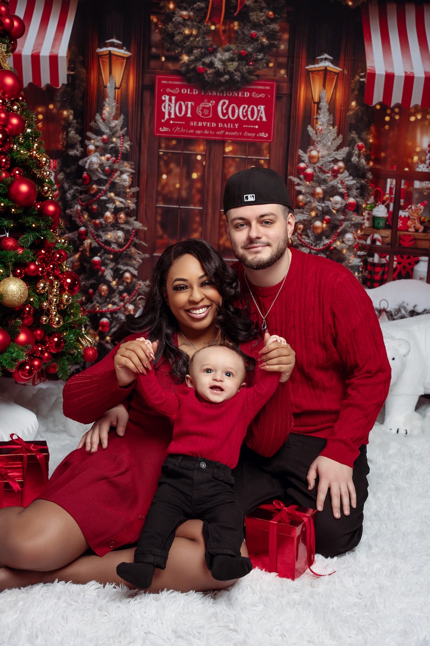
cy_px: 323
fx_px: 711
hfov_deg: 33.6
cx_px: 215
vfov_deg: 48.8
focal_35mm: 40
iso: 250
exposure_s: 1/125
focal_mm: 39.7
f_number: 5.6
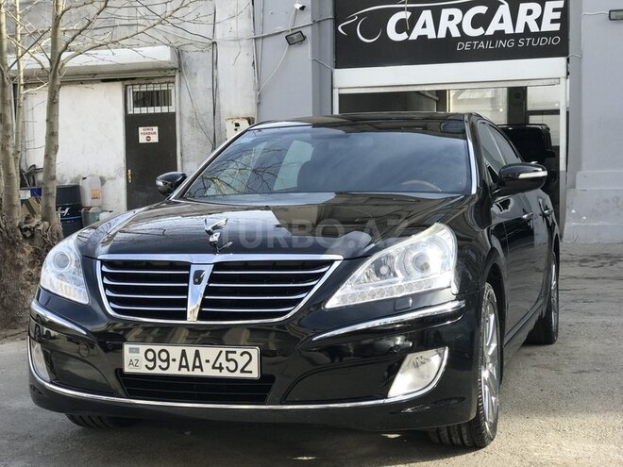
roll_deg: +0.6
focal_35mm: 57
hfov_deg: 33.8
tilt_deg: -4.9
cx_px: 312
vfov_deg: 25.7
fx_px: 1026
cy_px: 234
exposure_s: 1/189
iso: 20
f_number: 2.8
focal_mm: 6.6
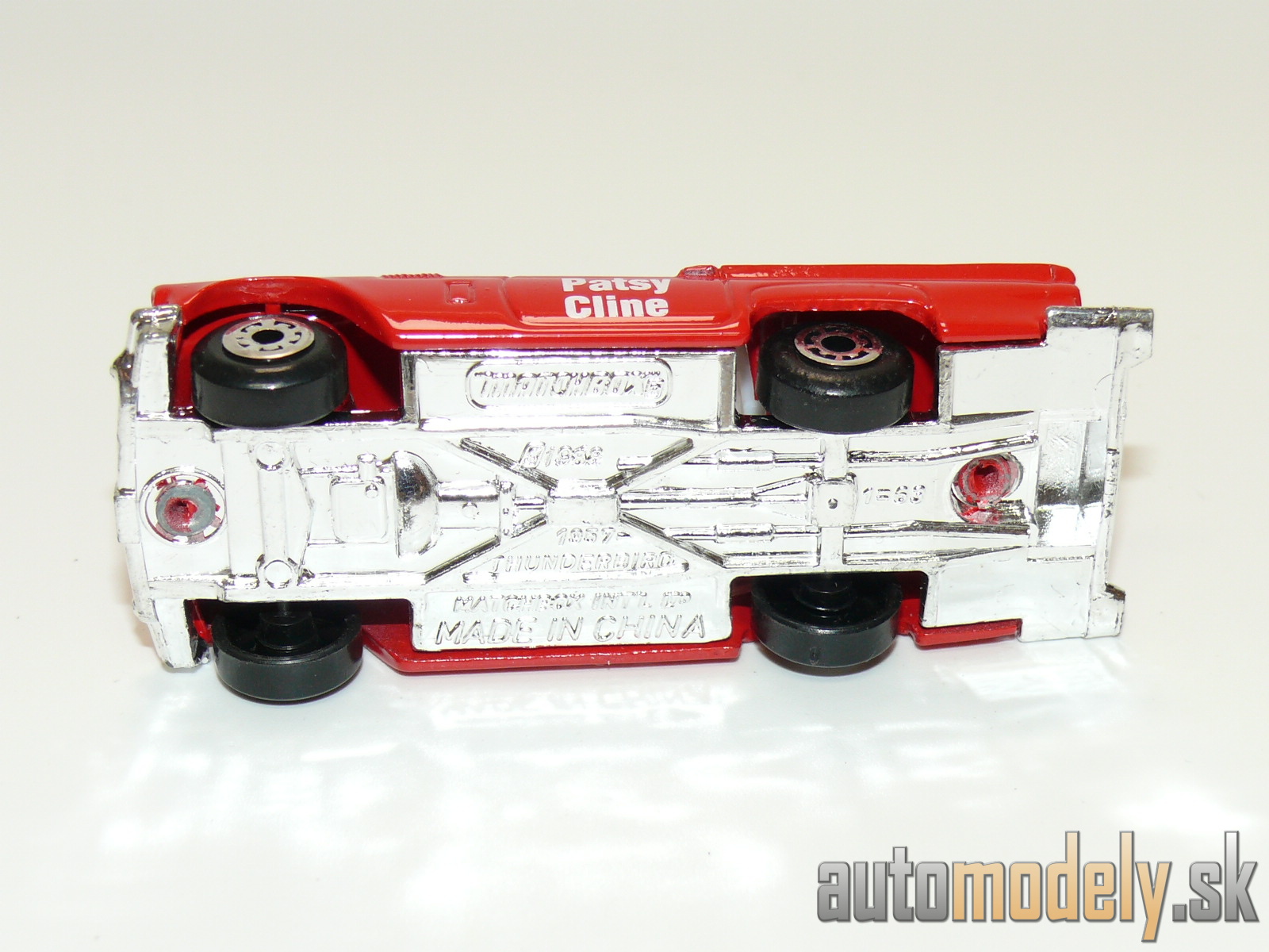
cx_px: 634
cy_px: 476
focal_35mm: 81
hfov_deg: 24.1
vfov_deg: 18.2
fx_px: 2969
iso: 100
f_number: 4
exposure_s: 1/30
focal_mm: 11.9
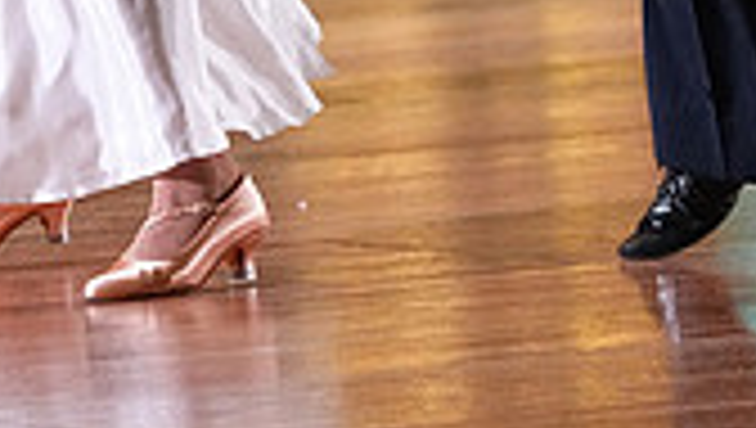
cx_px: 295
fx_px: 10578
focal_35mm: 527
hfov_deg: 4.1
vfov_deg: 2.3
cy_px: -662
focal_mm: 146
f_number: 5
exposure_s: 1/400
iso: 6400
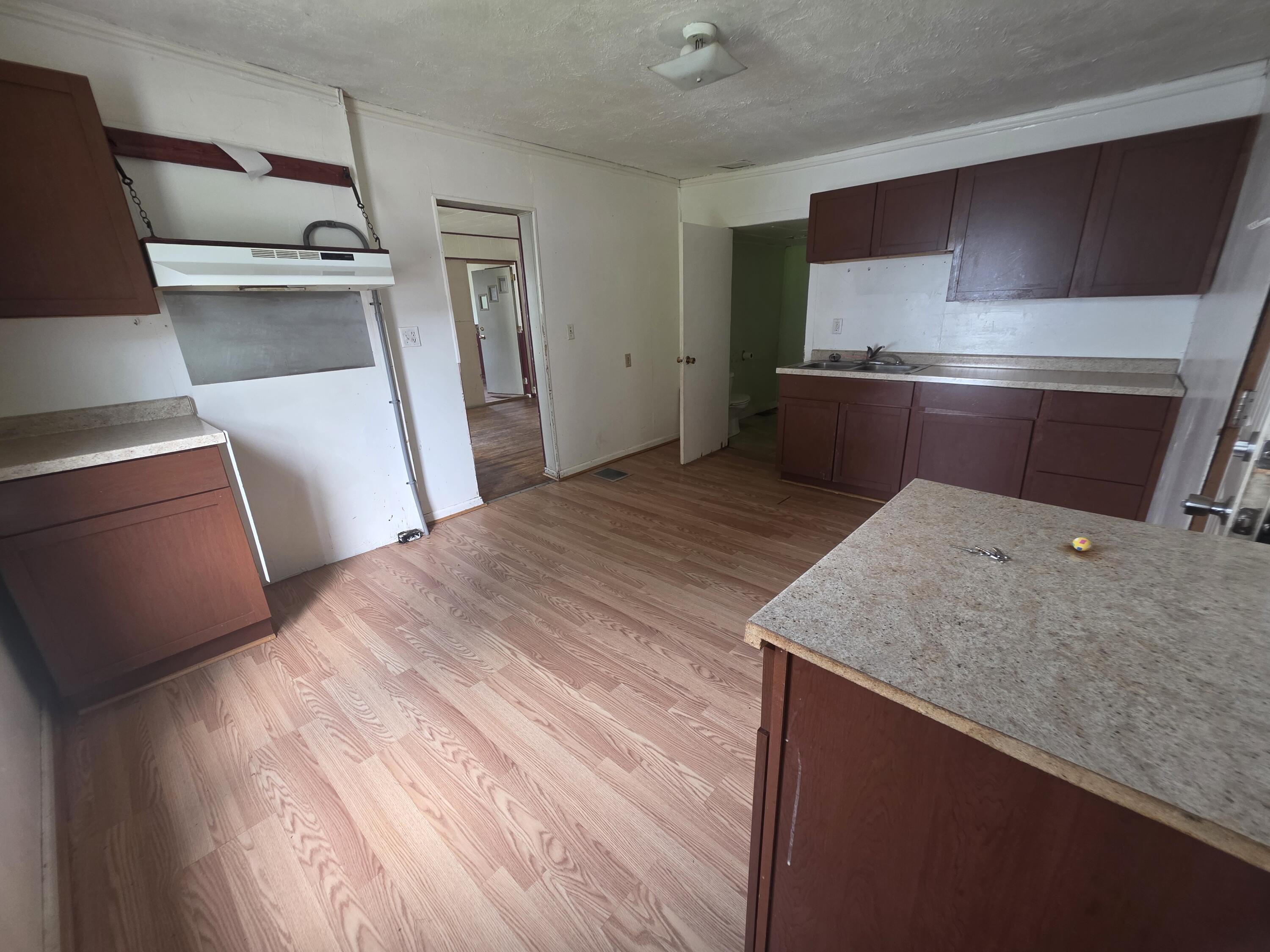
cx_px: 635
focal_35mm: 13
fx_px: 477
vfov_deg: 89.9
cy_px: 476
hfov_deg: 106.2
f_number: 1.9
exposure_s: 1/60
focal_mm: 2.2
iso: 160
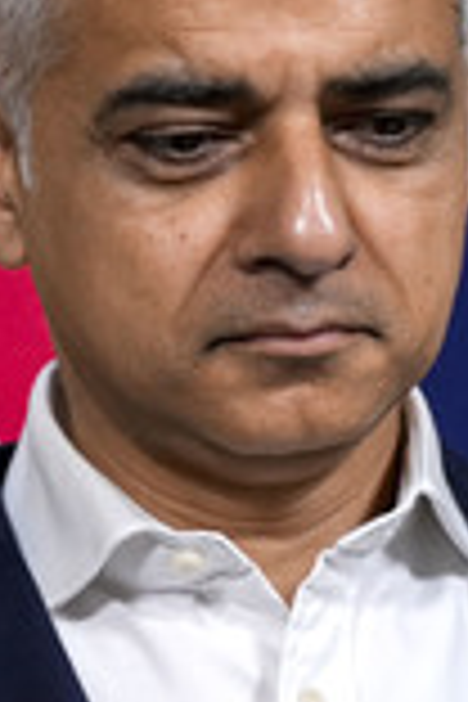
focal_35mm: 547
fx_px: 10666
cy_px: 117
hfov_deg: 2.5
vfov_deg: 3.8
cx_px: 162
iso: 3200
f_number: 5.6
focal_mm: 190
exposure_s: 1/400
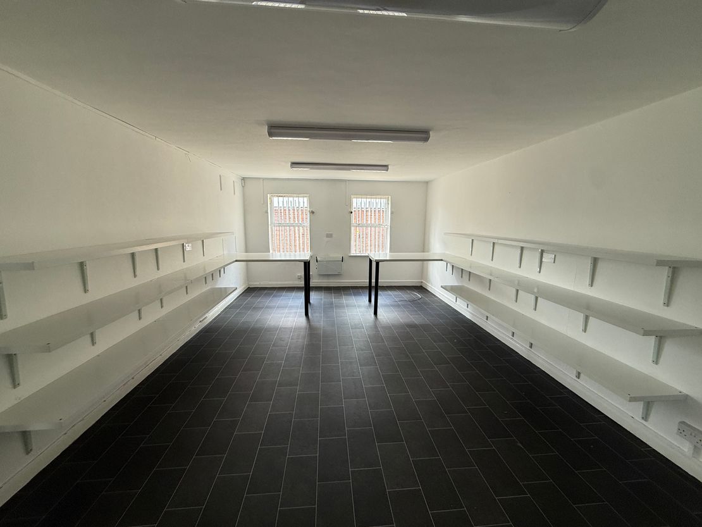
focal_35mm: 14
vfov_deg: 85.7
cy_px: 264
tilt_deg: -8.9
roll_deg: -0.8
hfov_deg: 102.1
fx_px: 284
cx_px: 351
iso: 160
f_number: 2.2
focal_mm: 2.22
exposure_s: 1/99
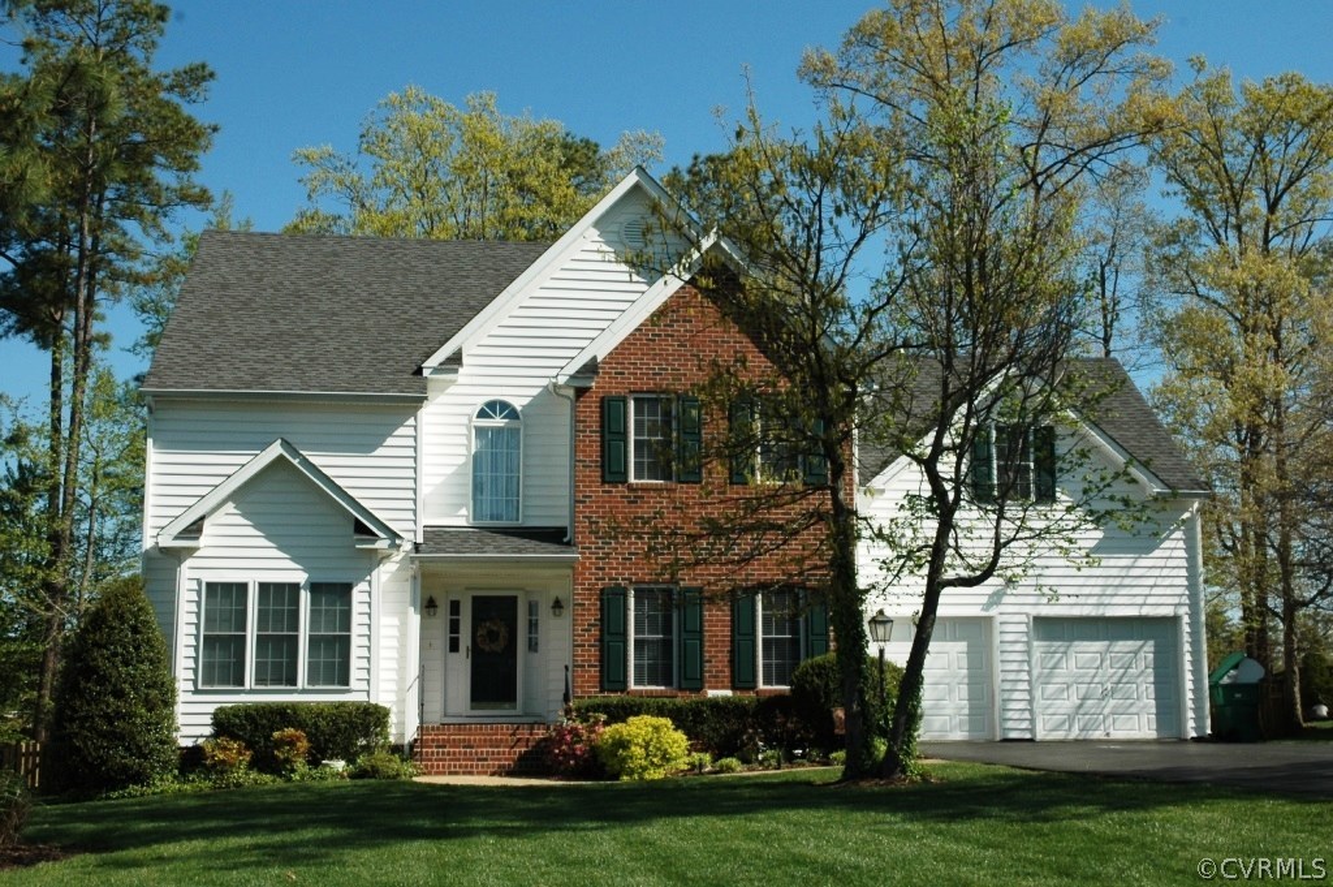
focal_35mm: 44
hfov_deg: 45.0
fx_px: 1609
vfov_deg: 30.8
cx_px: 666
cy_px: 444
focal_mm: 29
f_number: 10
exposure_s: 1/400
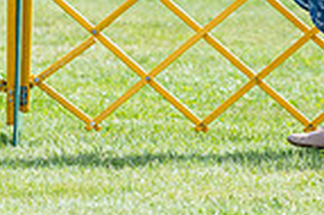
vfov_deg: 2.1
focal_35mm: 654
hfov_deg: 3.1
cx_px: 446
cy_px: -148
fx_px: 5879
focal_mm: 161
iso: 400
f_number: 4.5
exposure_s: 1/1600
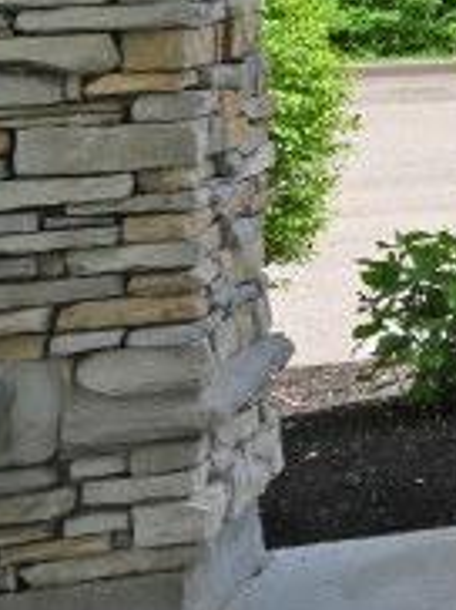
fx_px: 1954
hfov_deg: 8.6
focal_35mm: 111
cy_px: -111
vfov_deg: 17.0
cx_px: 1676
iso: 110
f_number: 11
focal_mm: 14
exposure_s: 1/160
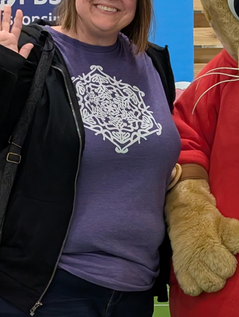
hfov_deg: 11.4
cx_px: 244
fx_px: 1185
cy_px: 119
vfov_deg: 15.2
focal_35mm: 129
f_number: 1.68
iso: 671
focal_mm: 6.9
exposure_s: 1/362
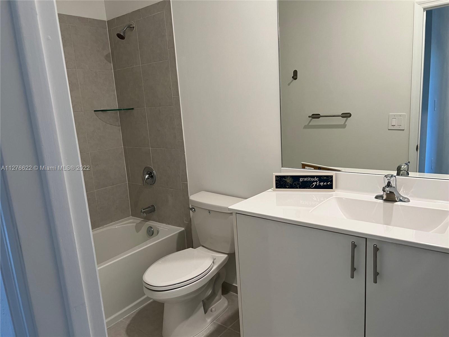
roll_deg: +4.3
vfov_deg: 53.1
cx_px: 224
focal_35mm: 26
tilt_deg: -12.2
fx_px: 337
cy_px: 168
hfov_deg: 67.3
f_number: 1.5
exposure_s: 1/60
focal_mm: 5.7
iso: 80
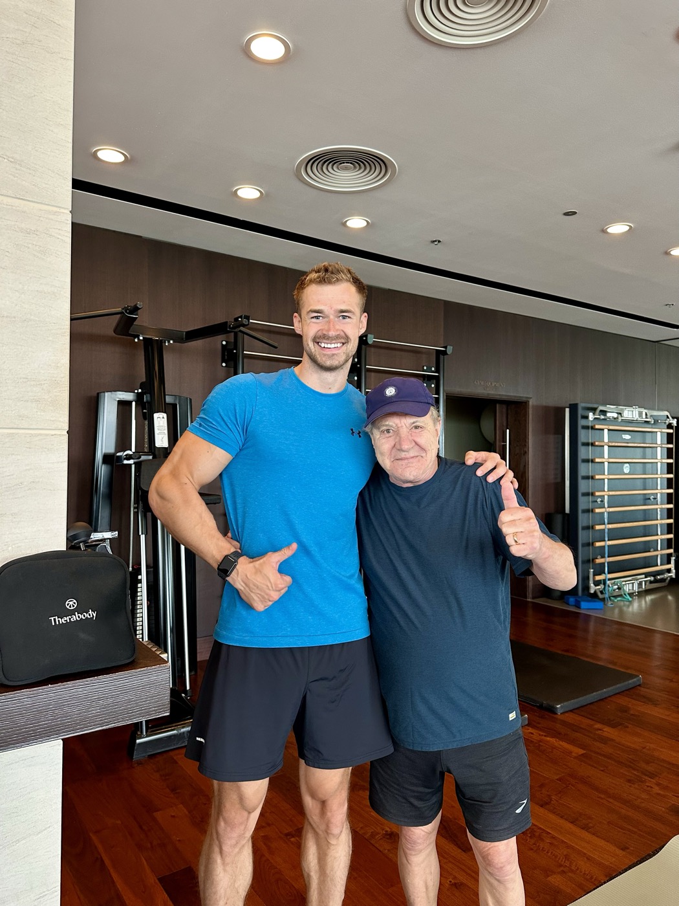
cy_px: 453
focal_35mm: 24
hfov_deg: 56.8
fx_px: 628
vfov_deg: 71.6
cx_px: 340
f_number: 1.78
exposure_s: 1/100
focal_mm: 6.86
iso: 200
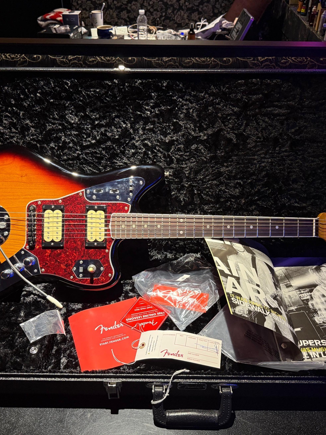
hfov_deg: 56.8
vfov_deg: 71.6
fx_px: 301
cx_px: 163
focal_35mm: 24
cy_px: 218
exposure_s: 1/60
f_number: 1.78
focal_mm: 6.76
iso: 320
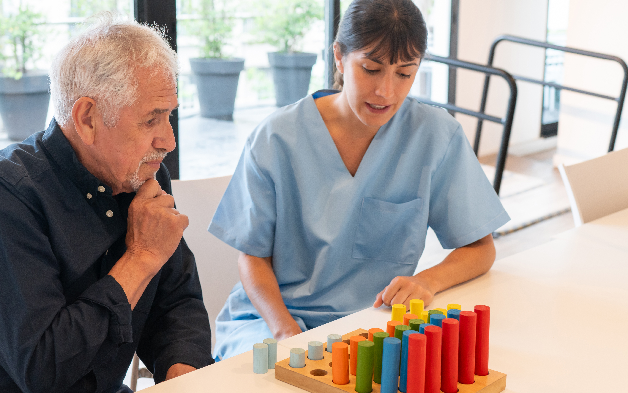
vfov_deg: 24.0
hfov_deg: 37.4
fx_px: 924
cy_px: 192
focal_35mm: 54
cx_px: 246
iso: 640
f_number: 3.5
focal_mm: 35
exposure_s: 1/100
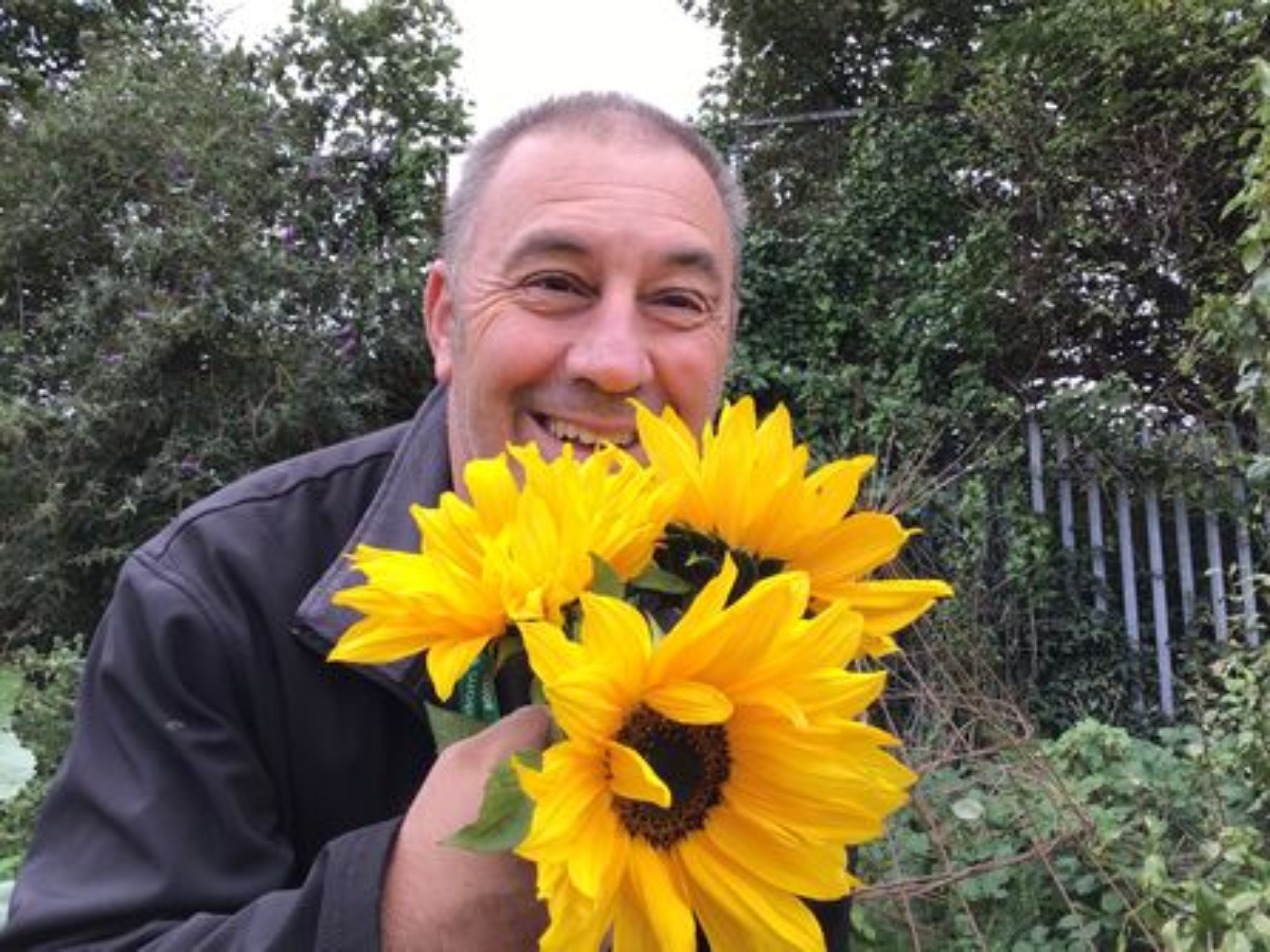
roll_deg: +0.8
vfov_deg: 45.4
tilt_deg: +10.2
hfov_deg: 58.4
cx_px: 635
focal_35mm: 31
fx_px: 1137
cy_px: 476
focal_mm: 3.3
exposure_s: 1/123
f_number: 2.4
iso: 25
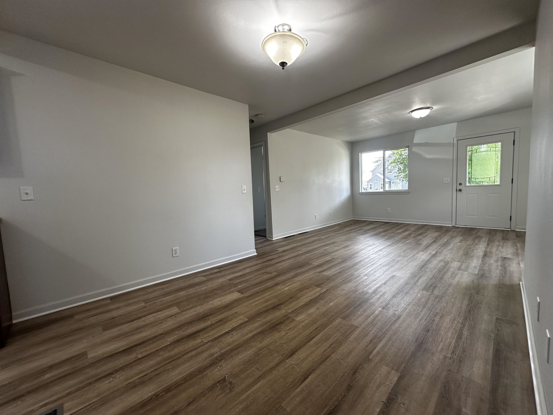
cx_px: 276
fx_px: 224
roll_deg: +1.9
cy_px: 208
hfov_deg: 102.1
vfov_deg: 85.7
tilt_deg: -4.9
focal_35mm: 14
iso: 100
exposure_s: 1/120
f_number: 2.2
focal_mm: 2.22
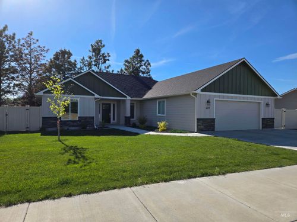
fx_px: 197
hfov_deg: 73.9
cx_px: 148
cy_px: 111
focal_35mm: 23
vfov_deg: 58.9
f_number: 1.8
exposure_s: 1/2240
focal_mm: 5.4
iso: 25
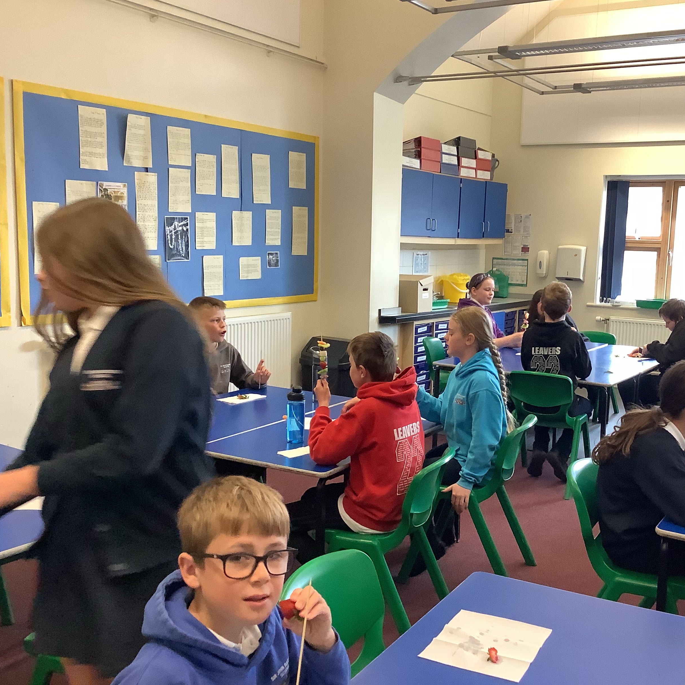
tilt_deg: -9.2
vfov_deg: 44.9
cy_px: 343
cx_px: 420
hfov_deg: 44.6
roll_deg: -1.7
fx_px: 828
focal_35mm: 37
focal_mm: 3.3
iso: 200
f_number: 2.4
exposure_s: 1/60
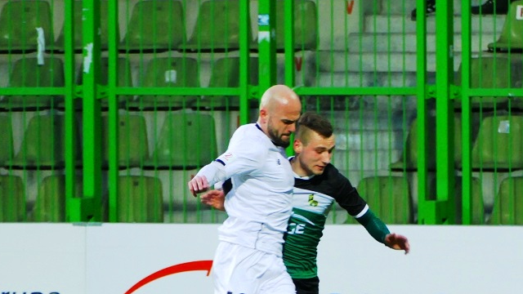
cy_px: 242
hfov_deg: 2.9
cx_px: 353
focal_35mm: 747
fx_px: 10359
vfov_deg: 1.6
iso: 1250
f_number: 4
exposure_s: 1/500
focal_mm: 144.72
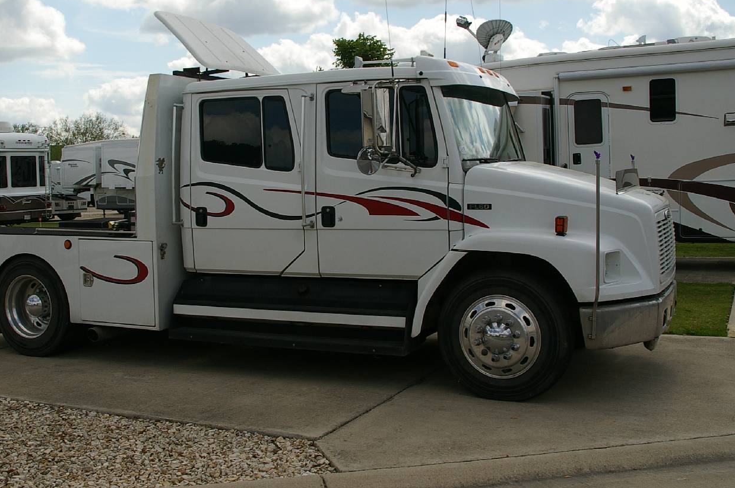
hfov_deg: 22.0
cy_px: 206
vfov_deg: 14.7
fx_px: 1891
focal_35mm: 93
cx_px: 303
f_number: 8
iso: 200
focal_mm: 45
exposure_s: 1/250
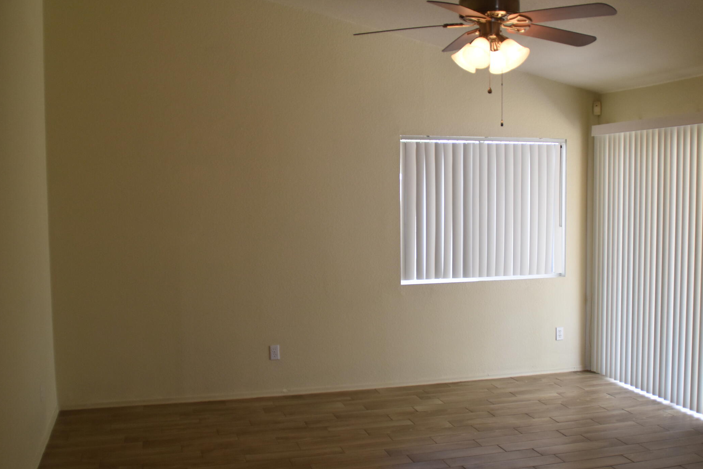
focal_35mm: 39
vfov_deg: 34.2
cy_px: 244
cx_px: 434
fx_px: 762
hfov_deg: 49.1
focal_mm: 18
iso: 560
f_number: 3.5
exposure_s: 1/250
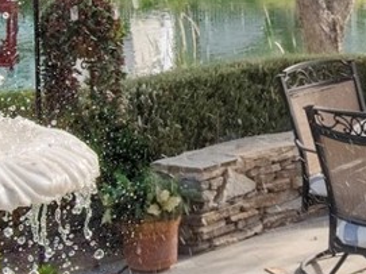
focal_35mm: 120
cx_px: 351
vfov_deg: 12.3
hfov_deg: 16.1
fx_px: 1268
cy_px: 60
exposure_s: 1/8000
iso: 800
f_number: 8
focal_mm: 22
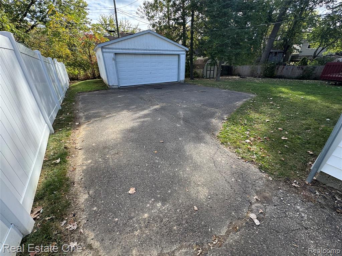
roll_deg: +0.4
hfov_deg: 102.1
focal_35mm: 14
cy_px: 128
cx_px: 171
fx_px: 138
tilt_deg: -27.9
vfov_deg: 85.7
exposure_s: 1/501
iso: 40
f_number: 2.2
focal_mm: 2.22
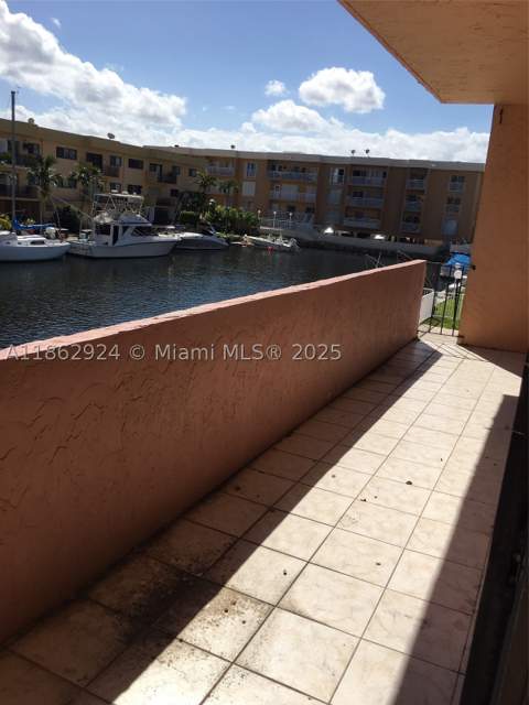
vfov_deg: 61.7
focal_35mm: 29
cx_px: 264
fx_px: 591
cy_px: 352
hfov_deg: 48.2
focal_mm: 4.15
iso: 25
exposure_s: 1/2481
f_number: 2.2
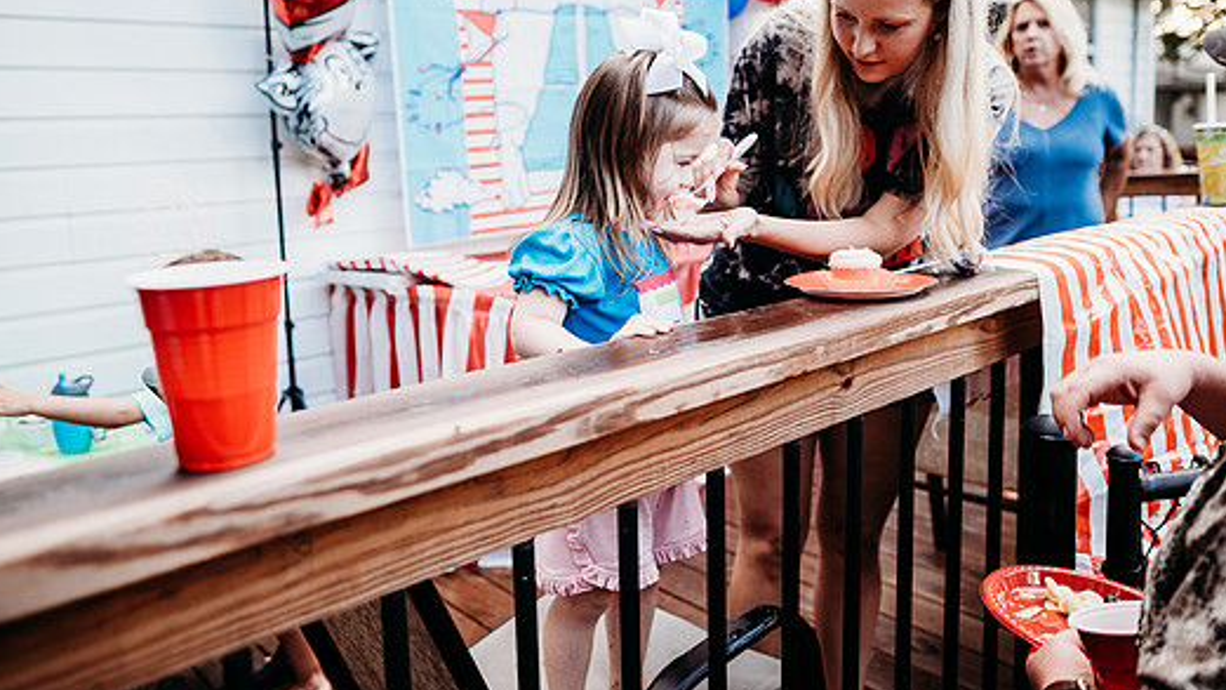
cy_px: 256
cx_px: 569
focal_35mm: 28
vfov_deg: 41.2
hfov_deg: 67.8
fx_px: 910
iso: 500
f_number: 2.5
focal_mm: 24
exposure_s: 1/200
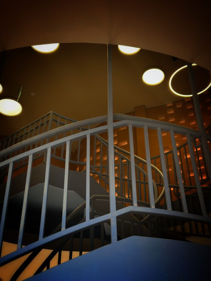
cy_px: 140
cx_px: 106
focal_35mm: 48
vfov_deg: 39.7
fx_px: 390
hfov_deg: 30.3
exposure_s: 1/224
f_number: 1.78
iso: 80
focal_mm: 6.86
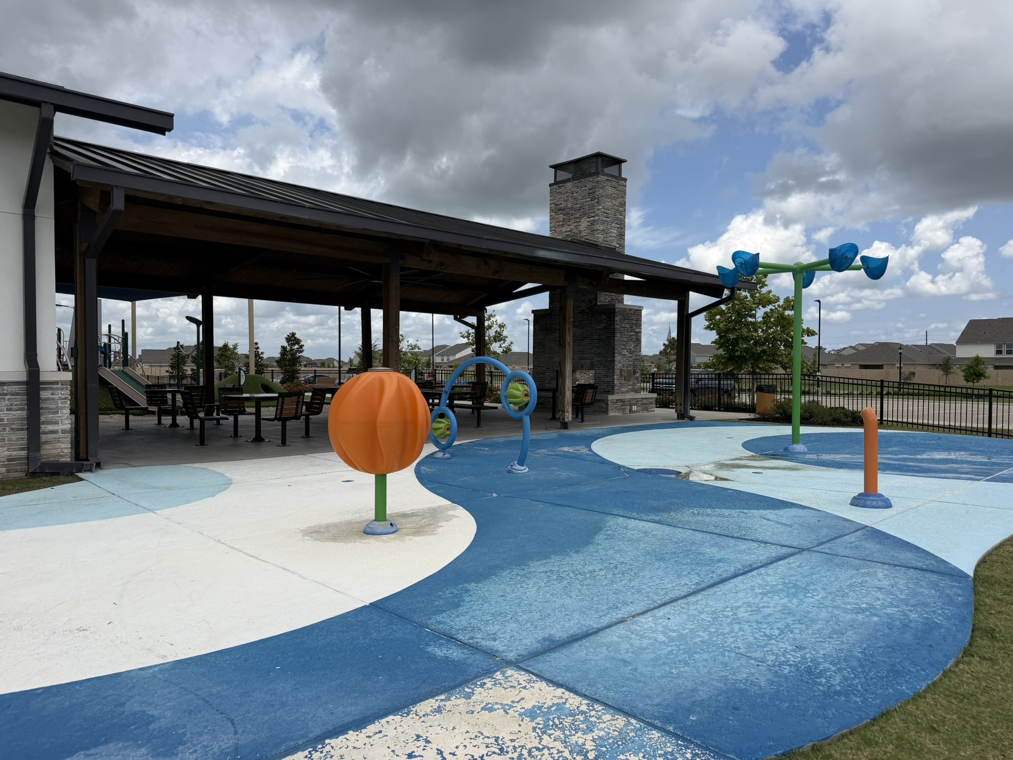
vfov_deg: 56.8
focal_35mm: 24
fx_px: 702
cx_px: 506
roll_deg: +0.4
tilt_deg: -2.1
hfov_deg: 71.6
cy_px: 380
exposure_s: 1/5319
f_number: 1.78
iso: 80
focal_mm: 6.76
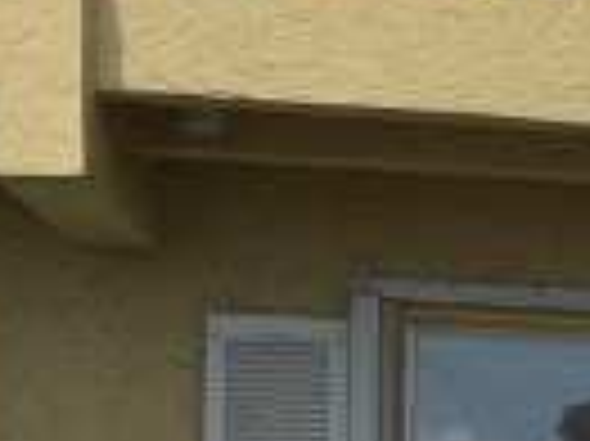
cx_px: 1392
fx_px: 2503
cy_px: 567
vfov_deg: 9.9
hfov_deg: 11.3
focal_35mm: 147
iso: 80
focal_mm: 6.76
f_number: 1.78
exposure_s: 1/6173
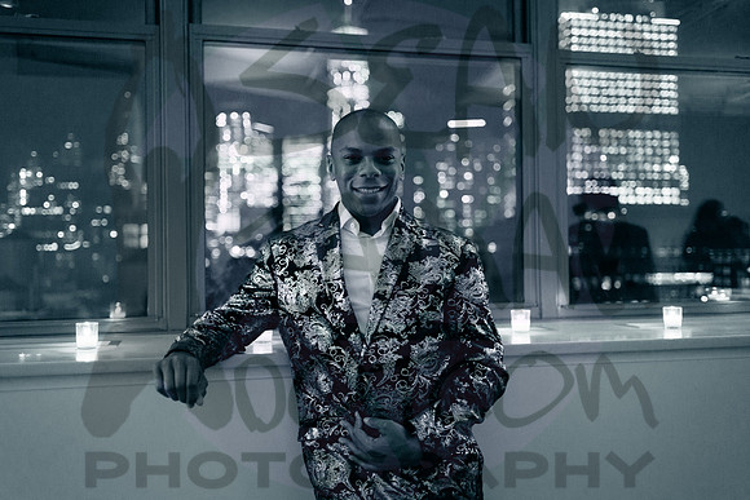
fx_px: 729
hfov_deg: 54.4
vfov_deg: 37.9
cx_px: 375
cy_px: 250
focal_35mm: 35
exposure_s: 1/100
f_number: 2
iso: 4000
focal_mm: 35
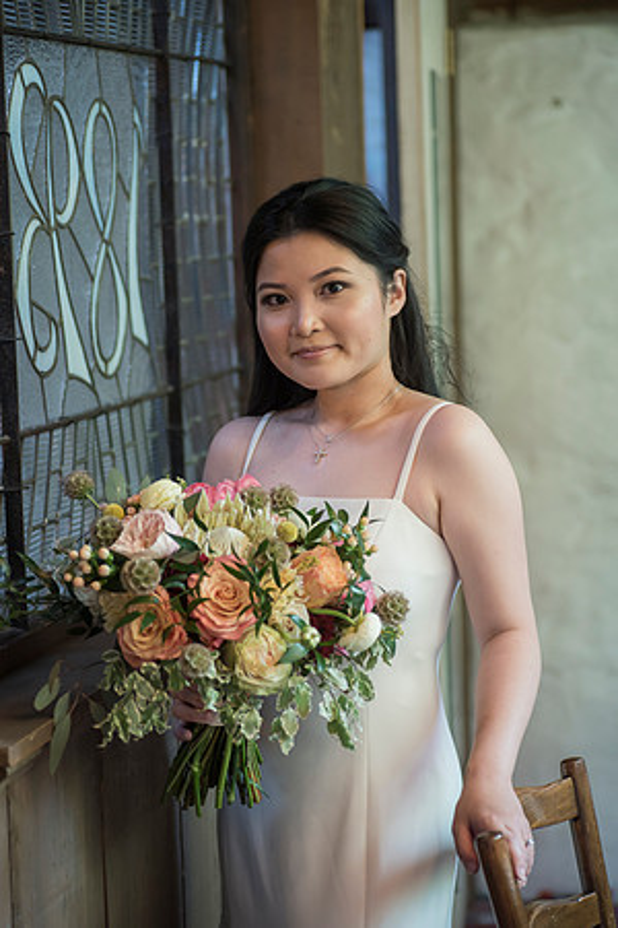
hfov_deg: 15.2
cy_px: 464
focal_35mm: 90
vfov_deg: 22.6
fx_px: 2317
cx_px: 309
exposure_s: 1/80
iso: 1250
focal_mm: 90
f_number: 3.5
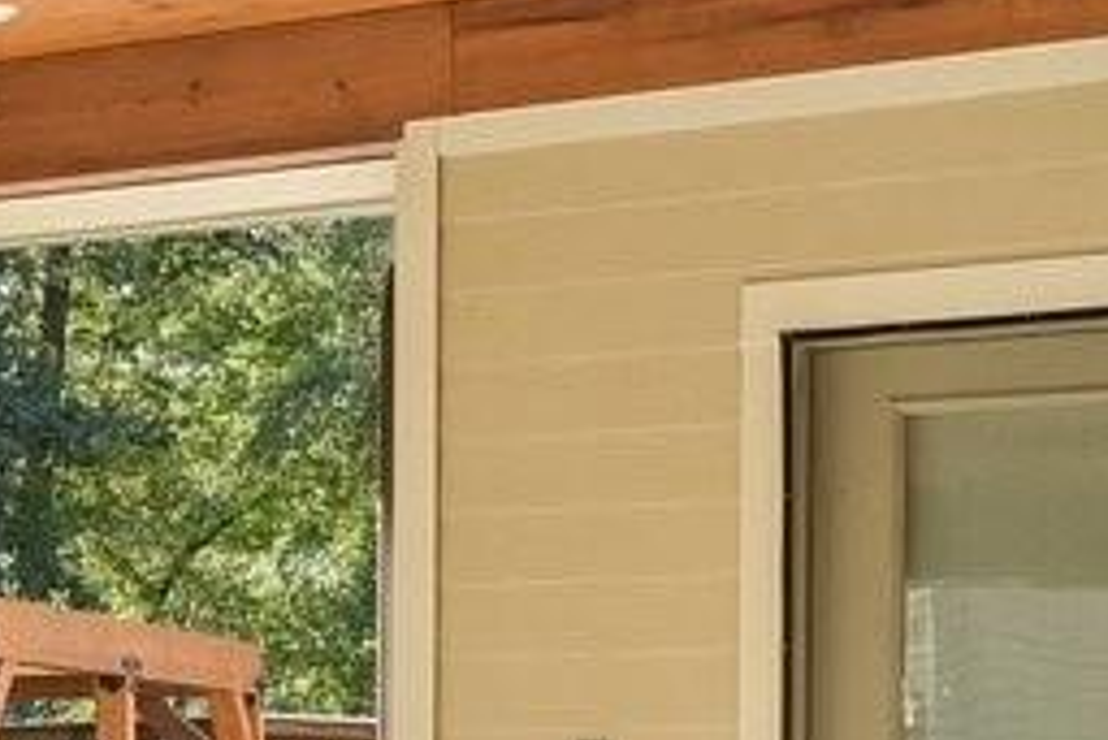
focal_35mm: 112
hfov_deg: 13.2
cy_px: 816
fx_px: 3449
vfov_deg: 12.1
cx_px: -1619
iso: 400
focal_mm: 14
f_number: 8
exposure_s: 1/80
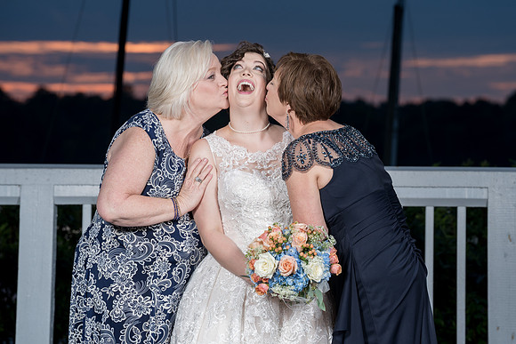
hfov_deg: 9.4
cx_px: 277
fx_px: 3125
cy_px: 163
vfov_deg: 6.3
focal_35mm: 218
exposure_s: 1/200
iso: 100
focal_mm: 200
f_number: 8
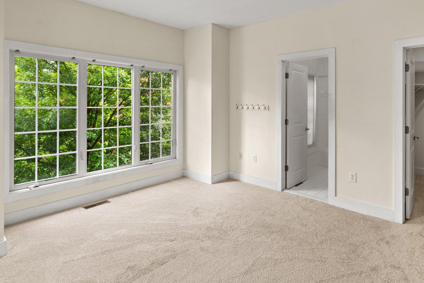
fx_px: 247
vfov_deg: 58.7
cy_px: 106
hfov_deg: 81.1
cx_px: 225
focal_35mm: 21
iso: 400
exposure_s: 1/4
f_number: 8
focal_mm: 16
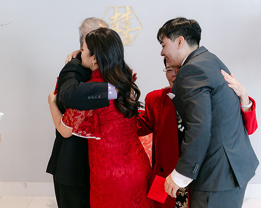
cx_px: 88
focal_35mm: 44
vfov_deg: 34.1
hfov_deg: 41.5
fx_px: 340
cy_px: 92
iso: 320
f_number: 1.4
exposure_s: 1/125
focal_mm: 35
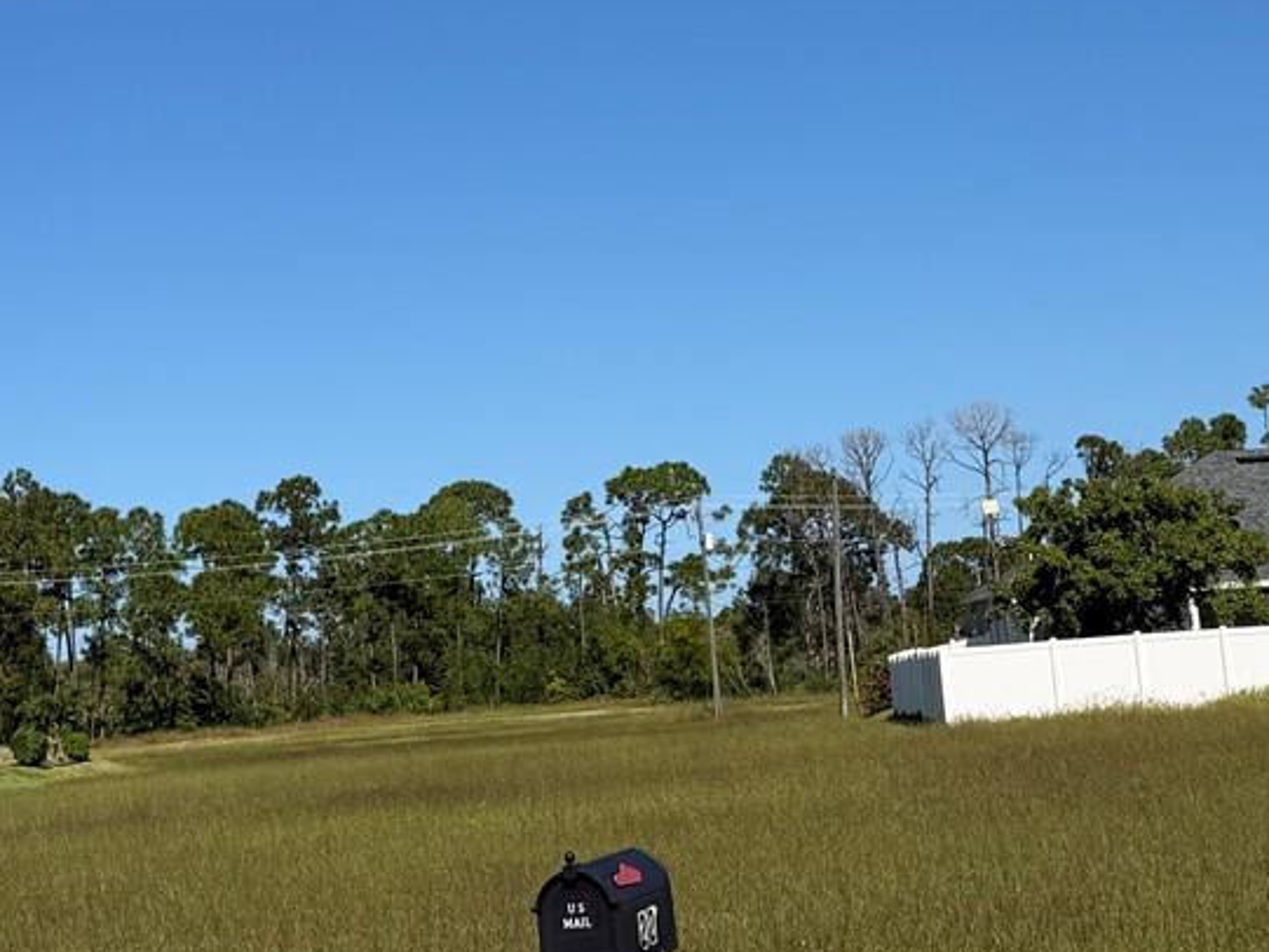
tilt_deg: +10.6
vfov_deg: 20.5
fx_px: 2603
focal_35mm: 71
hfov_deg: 27.4
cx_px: 692
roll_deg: +3.5
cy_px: 178
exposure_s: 1/6711
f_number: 1.78
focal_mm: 6.76
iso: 80
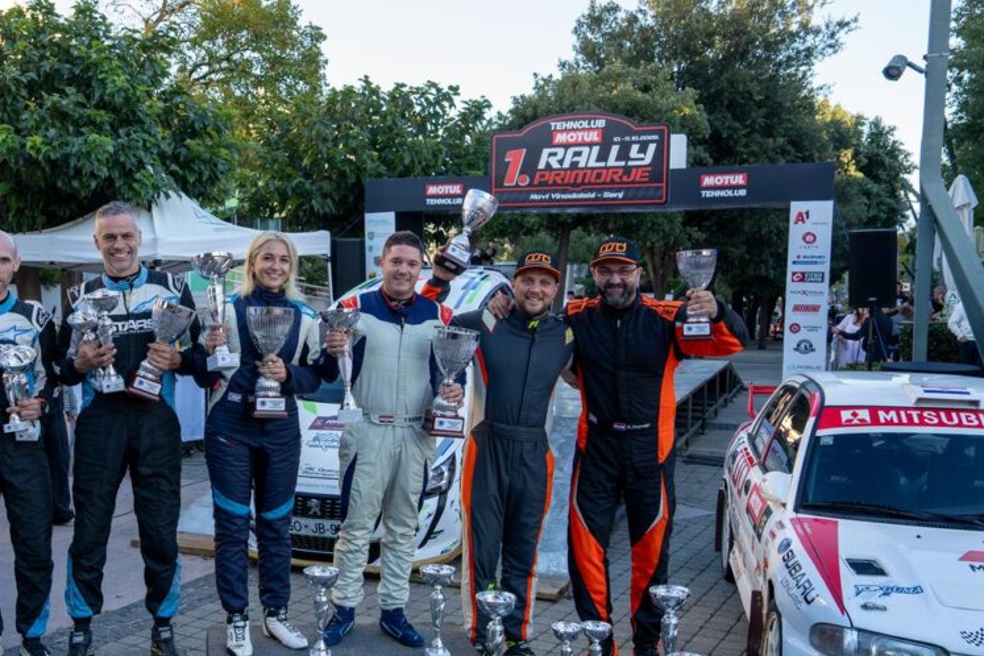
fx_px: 1121
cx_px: 294
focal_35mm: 41
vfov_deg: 32.6
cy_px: 361
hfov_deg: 46.3
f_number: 4
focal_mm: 24
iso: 400
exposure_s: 1/320
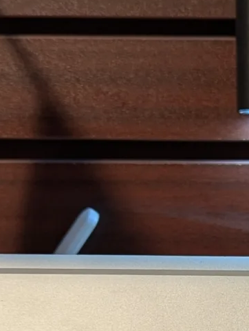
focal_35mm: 128
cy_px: 358
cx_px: 331
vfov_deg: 15.0
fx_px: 1223
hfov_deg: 11.3
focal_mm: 6.81
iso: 41
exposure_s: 1/100
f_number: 1.85
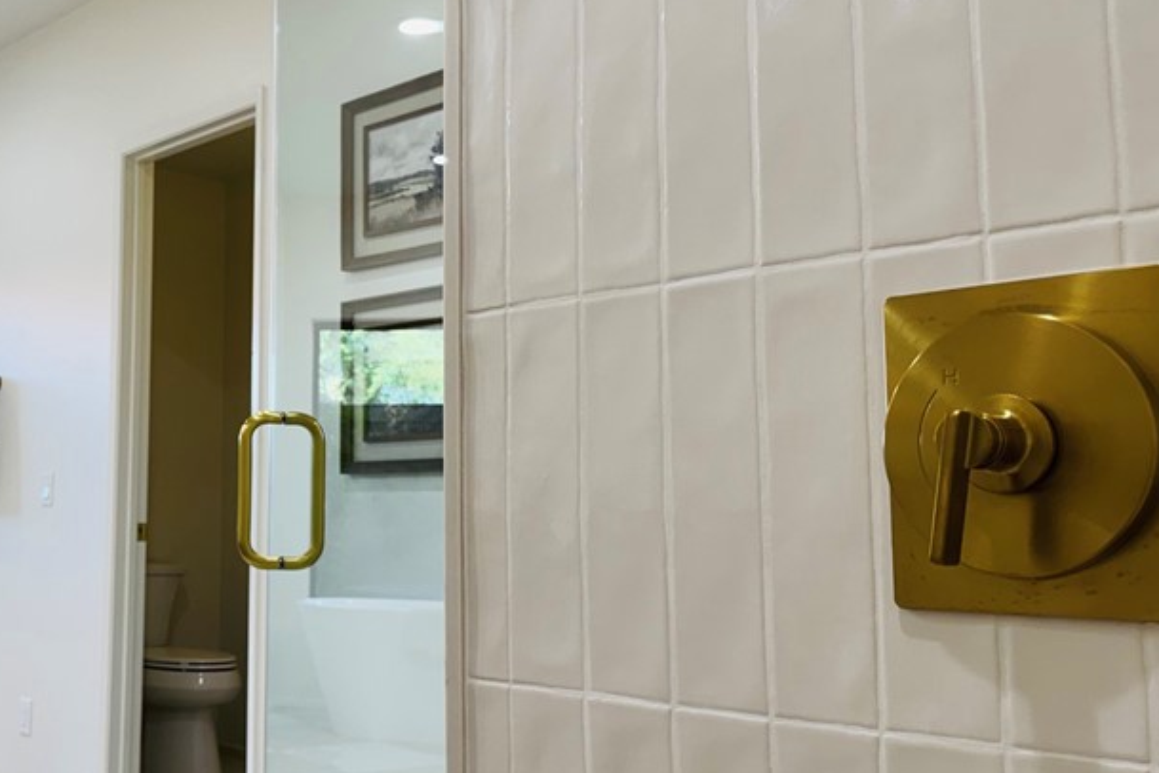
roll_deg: -1.1
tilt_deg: +6.0
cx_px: 291
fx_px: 1352
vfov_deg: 31.9
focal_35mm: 42
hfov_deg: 44.8
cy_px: 356
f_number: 1.78
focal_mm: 6.76
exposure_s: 1/120
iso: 100
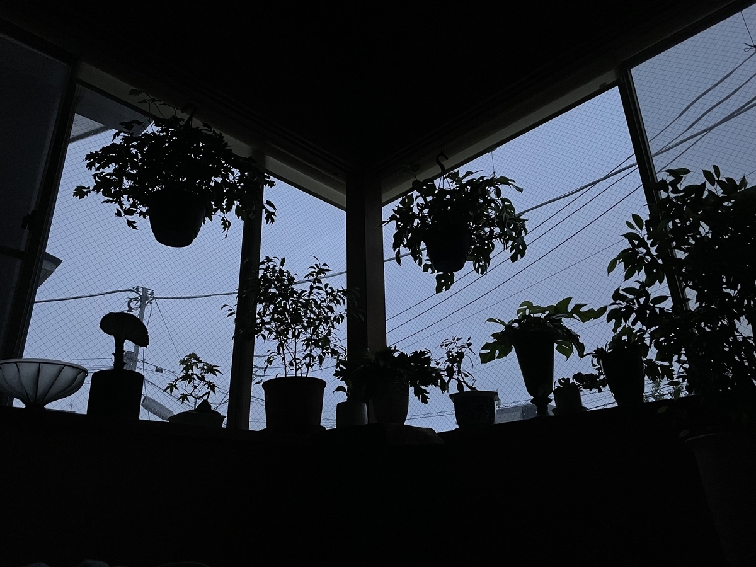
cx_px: 378
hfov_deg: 67.3
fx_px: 568
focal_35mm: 26
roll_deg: +2.0
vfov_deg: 53.1
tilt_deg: +23.3
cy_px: 284
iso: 1000
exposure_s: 1/30
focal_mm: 4.2
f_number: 1.6
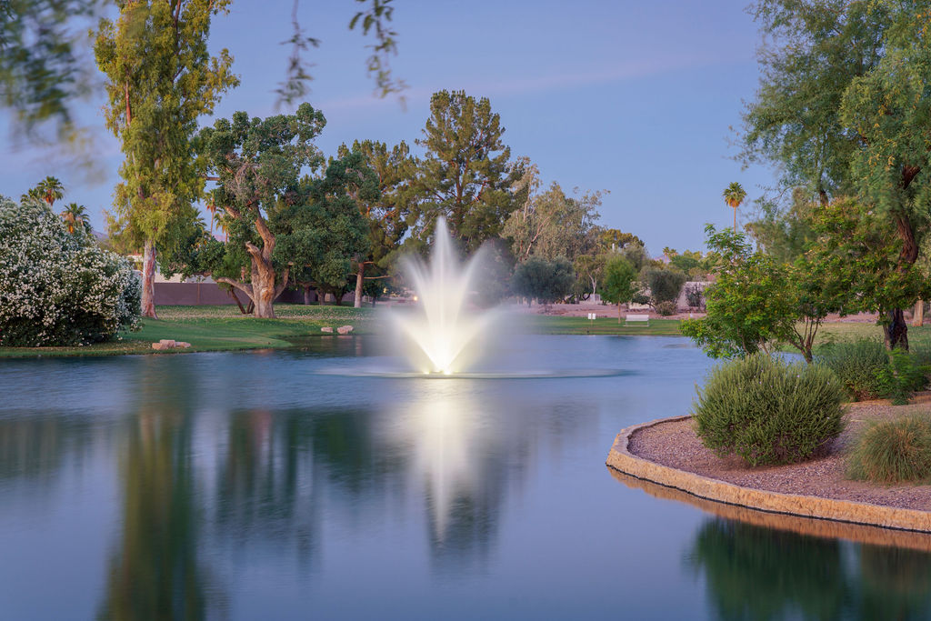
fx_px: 1845
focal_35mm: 71
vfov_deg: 19.1
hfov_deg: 28.3
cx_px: 466
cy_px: 310
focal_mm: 70
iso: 100
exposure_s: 3.2
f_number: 8
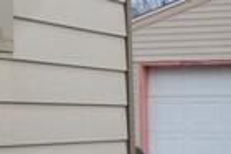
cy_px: 106
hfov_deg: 14.3
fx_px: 917
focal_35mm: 143
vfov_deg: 9.6
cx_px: 158
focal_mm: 5.5
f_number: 2.7
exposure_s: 1/1000
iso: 80
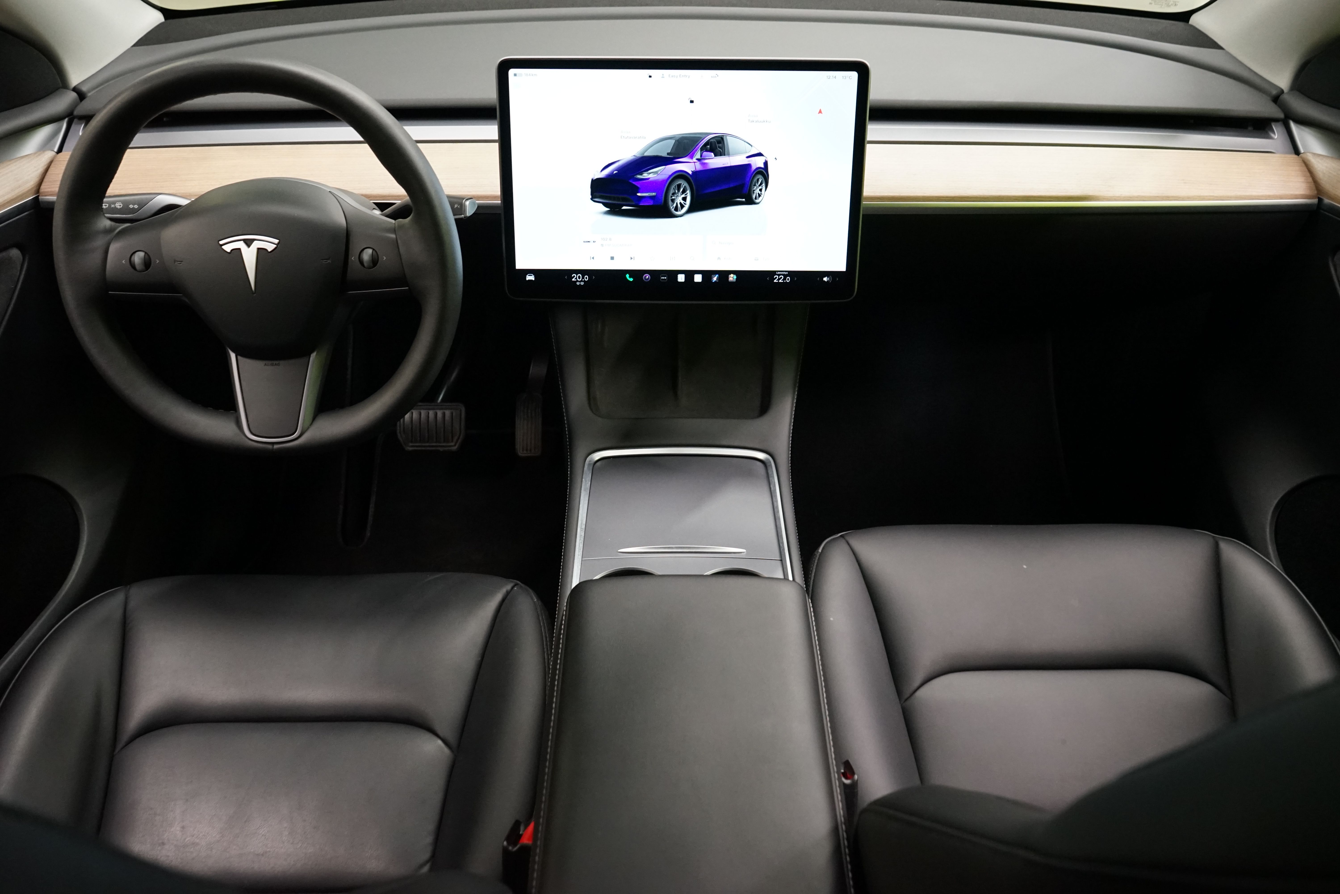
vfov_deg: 46.4
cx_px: 670
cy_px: 447
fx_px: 1042
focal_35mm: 28
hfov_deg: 65.5
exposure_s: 1/50
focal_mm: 28
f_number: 6.3
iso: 3200
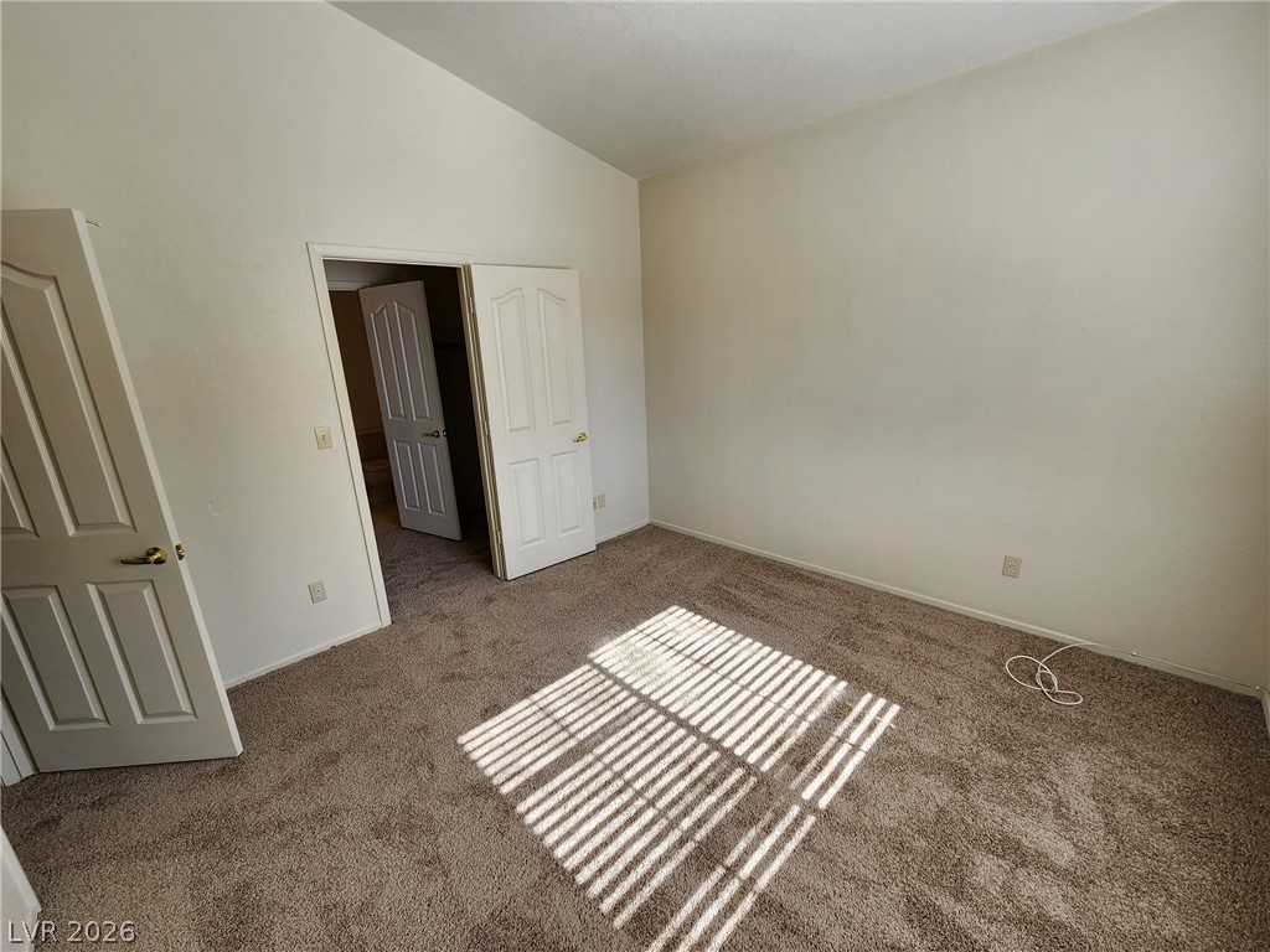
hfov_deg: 106.2
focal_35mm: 13
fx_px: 477
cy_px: 476
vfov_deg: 89.9
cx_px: 635
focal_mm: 2.2
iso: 50
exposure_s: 1/157
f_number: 2.2
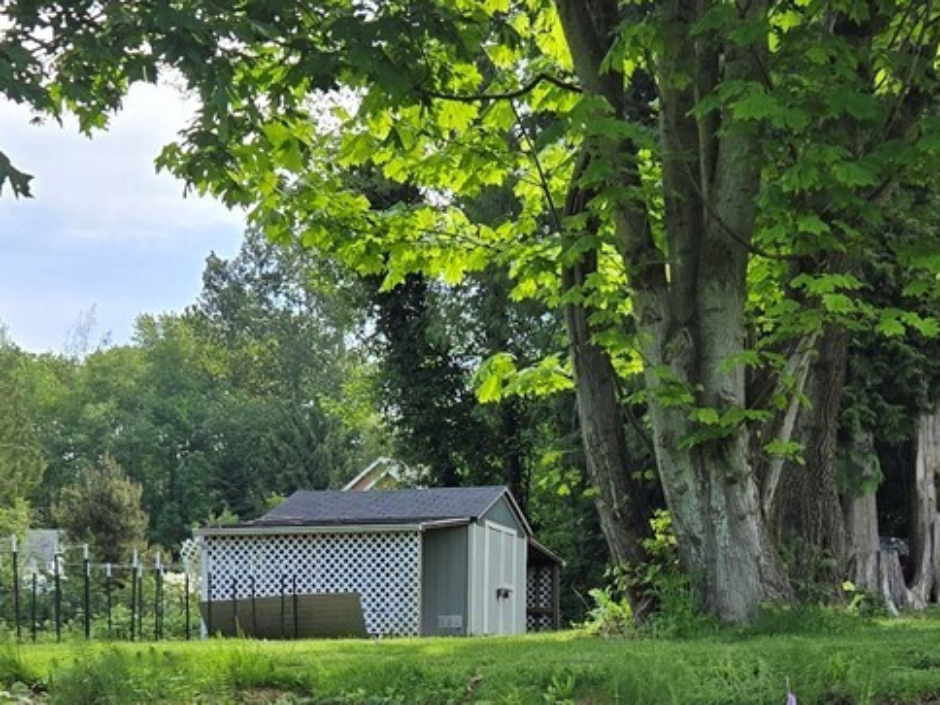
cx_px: 491
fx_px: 2064
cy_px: 748
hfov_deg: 25.7
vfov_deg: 18.7
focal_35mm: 76
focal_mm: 5.4
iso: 25
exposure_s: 1/1307
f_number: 1.8
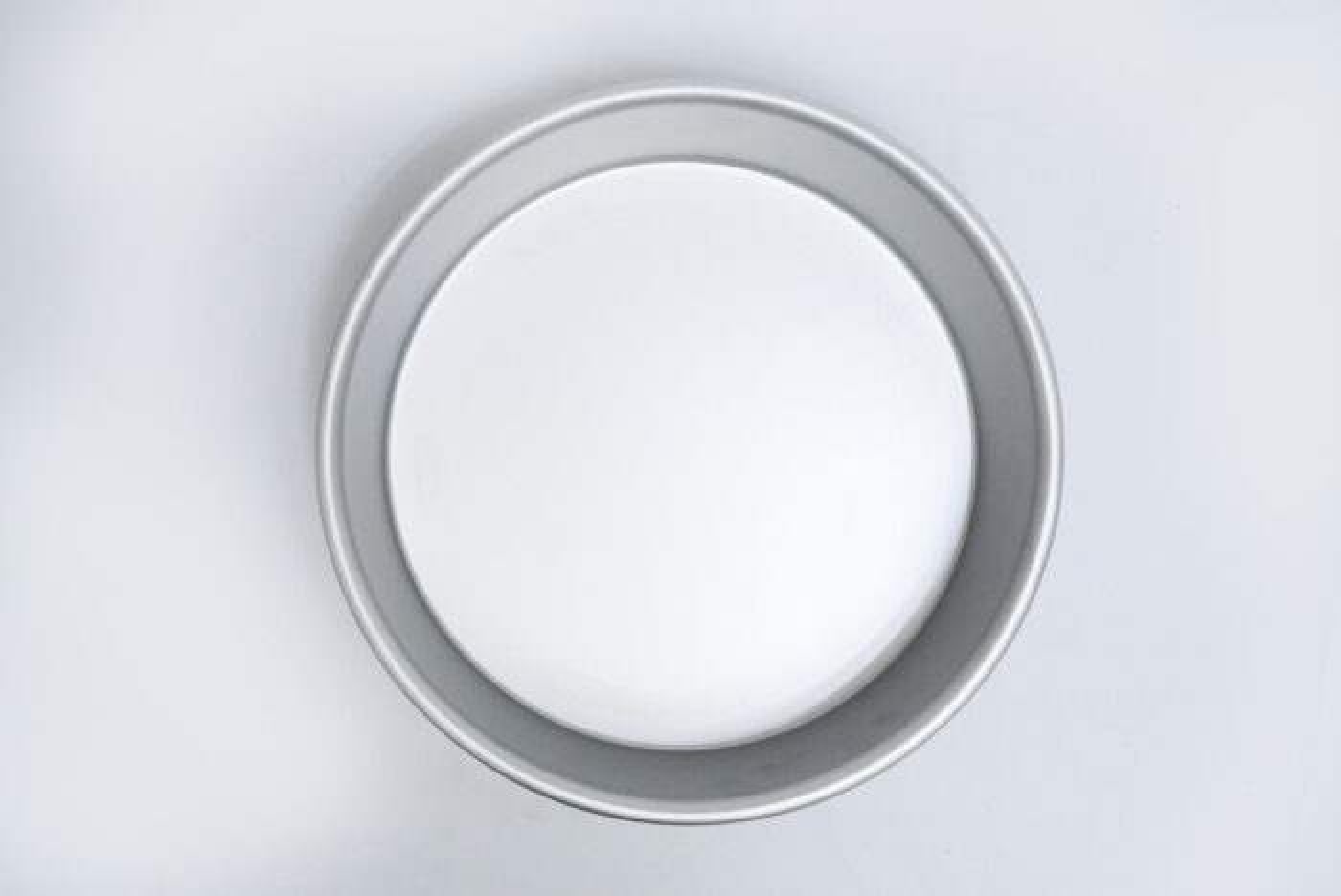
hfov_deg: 36.8
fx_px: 2013
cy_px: 448
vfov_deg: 25.1
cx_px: 670
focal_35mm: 54
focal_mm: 54
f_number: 16
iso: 6400
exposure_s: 1/160
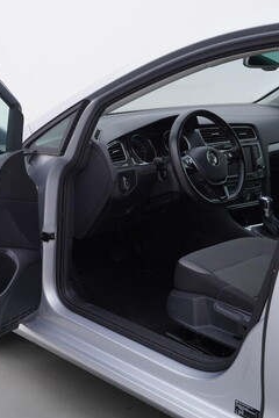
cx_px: 42
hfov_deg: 24.1
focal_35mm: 55
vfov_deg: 36.2
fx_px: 639
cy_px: 212
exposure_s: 1/60
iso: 125
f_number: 4
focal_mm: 24
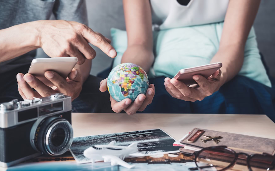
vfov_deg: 23.5
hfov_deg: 36.9
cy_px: 81
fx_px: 412
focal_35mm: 55
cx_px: 136
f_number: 3.2
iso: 200
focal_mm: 35
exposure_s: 1/100
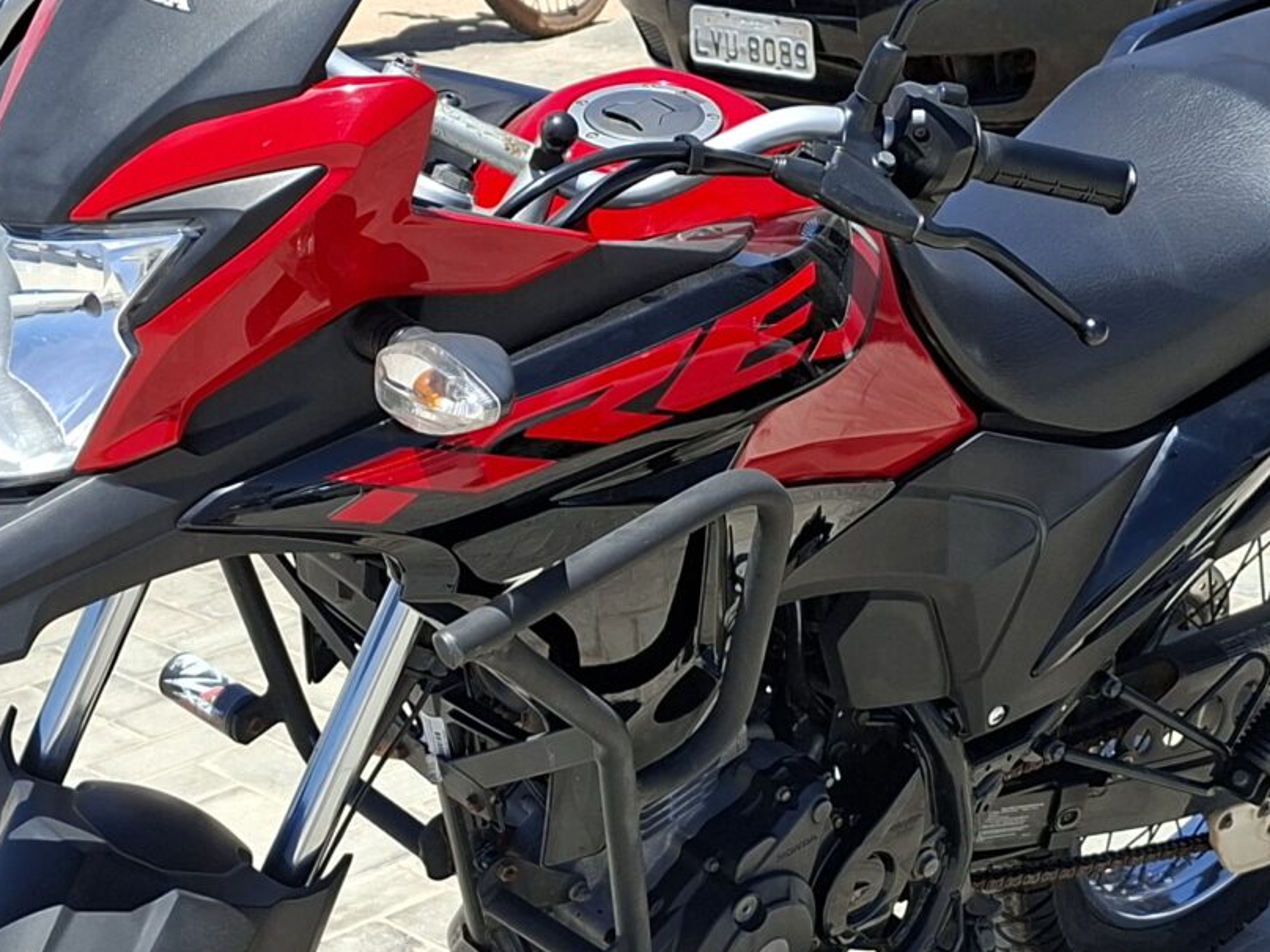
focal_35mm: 73
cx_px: 559
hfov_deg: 26.7
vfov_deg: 20.1
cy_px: 593
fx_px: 2678
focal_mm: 5.54
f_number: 1.8
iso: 50
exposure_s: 1/1767
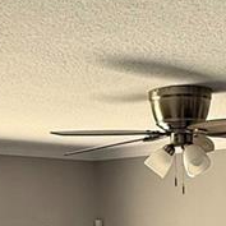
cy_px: 278
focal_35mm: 84
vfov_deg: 19.3
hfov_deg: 20.5
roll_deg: +0.1
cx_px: 167
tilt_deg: -7.6
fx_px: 620
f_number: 2.2
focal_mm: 2.22
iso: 64
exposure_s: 1/165
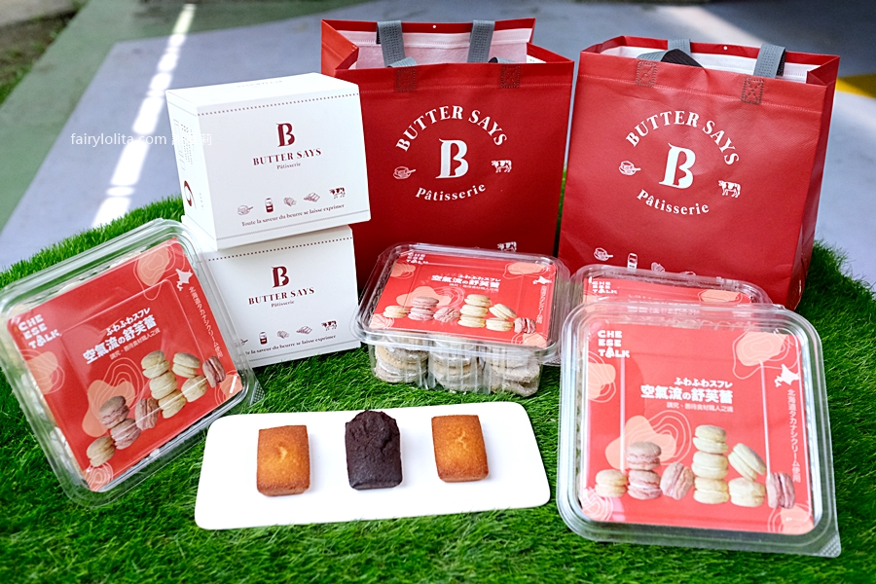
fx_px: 852
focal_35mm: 35
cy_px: 292
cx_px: 438
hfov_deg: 54.4
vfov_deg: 37.9
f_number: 3.6
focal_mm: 23
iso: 2500
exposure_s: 1/3800
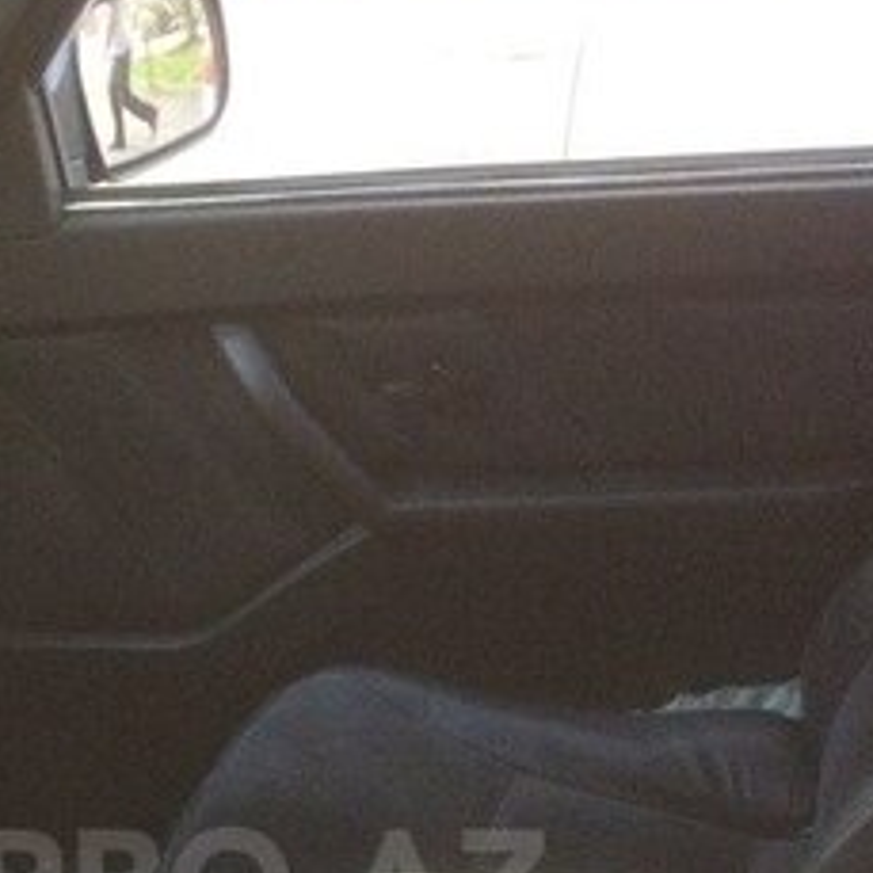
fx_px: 2111
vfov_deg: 22.4
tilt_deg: -29.2
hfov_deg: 23.0
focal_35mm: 74
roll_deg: +3.9
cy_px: 886
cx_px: 156
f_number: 2.2
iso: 320
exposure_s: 1/25
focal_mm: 4.15
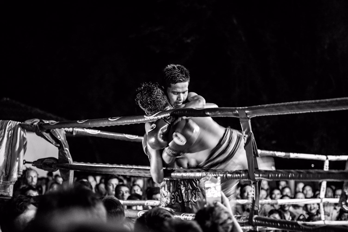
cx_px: 174
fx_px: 600
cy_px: 116
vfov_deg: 21.9
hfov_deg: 32.4
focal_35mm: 62
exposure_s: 1/30
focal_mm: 62
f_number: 2.8
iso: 10159
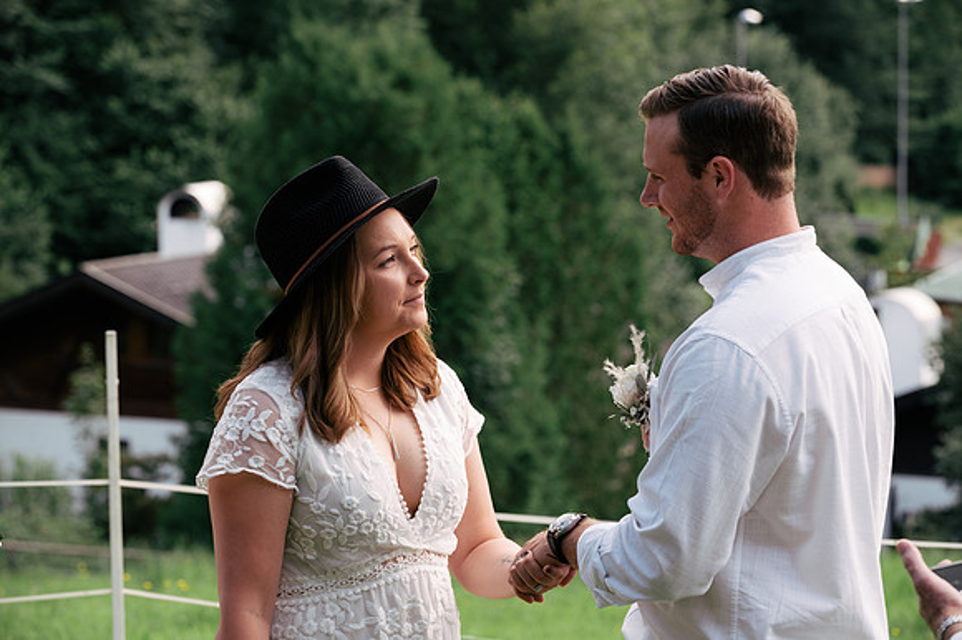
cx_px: 481
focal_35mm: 125
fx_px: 3338
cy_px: 320
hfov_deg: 16.4
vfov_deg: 11.0
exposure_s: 1/250
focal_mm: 125
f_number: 8
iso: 500
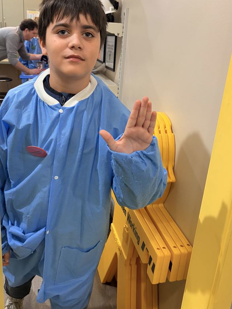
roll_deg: -3.8
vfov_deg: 53.9
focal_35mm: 34
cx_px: 98
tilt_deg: -20.0
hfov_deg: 41.7
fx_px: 304
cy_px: 140
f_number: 1.6
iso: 320
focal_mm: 5.96
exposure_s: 1/60
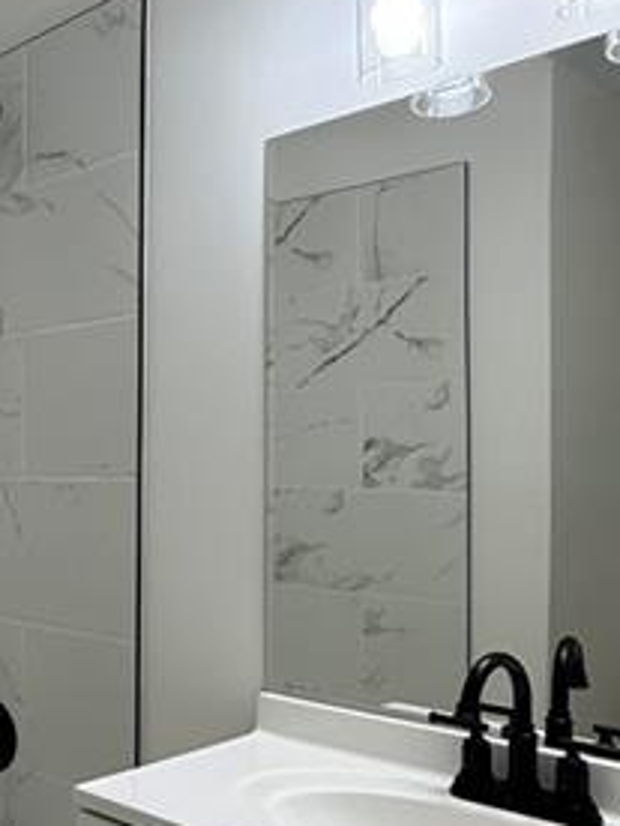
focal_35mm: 39
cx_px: -147
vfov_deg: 47.7
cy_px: 485
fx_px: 931
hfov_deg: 30.5
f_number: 2.2
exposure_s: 1/120
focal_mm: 2.22
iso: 125
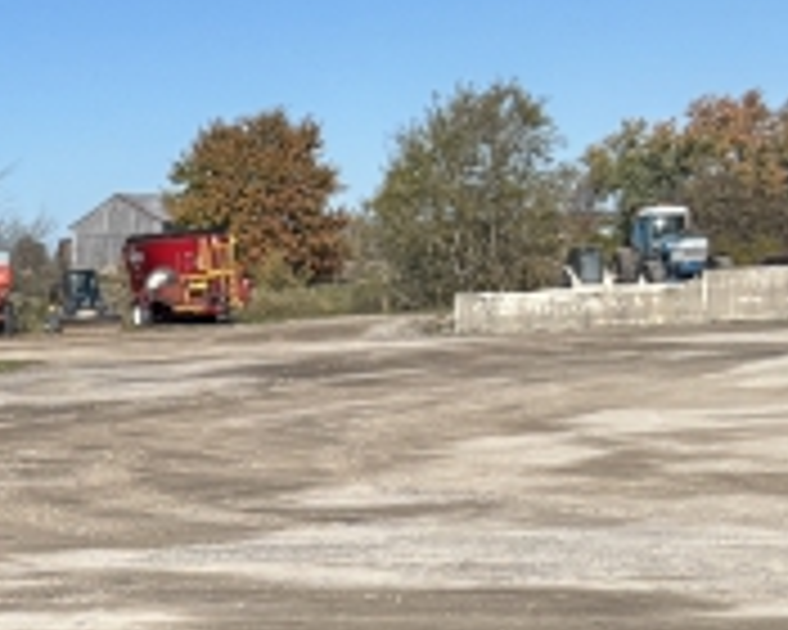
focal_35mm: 116
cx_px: -788
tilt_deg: -8.6
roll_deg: +2.1
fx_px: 2705
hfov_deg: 14.0
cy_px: 765
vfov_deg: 12.9
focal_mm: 5.96
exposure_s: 1/1845
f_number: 1.6
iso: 50
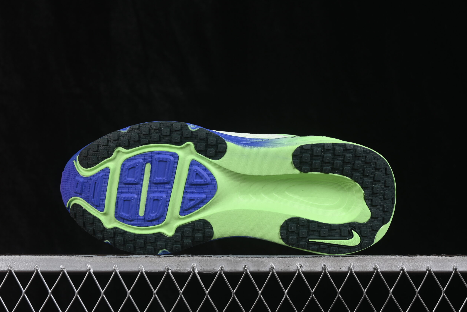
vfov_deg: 17.9
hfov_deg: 26.7
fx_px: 986
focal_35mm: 76
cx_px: 231
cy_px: 156
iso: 160
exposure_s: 1/80
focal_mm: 50
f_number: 8
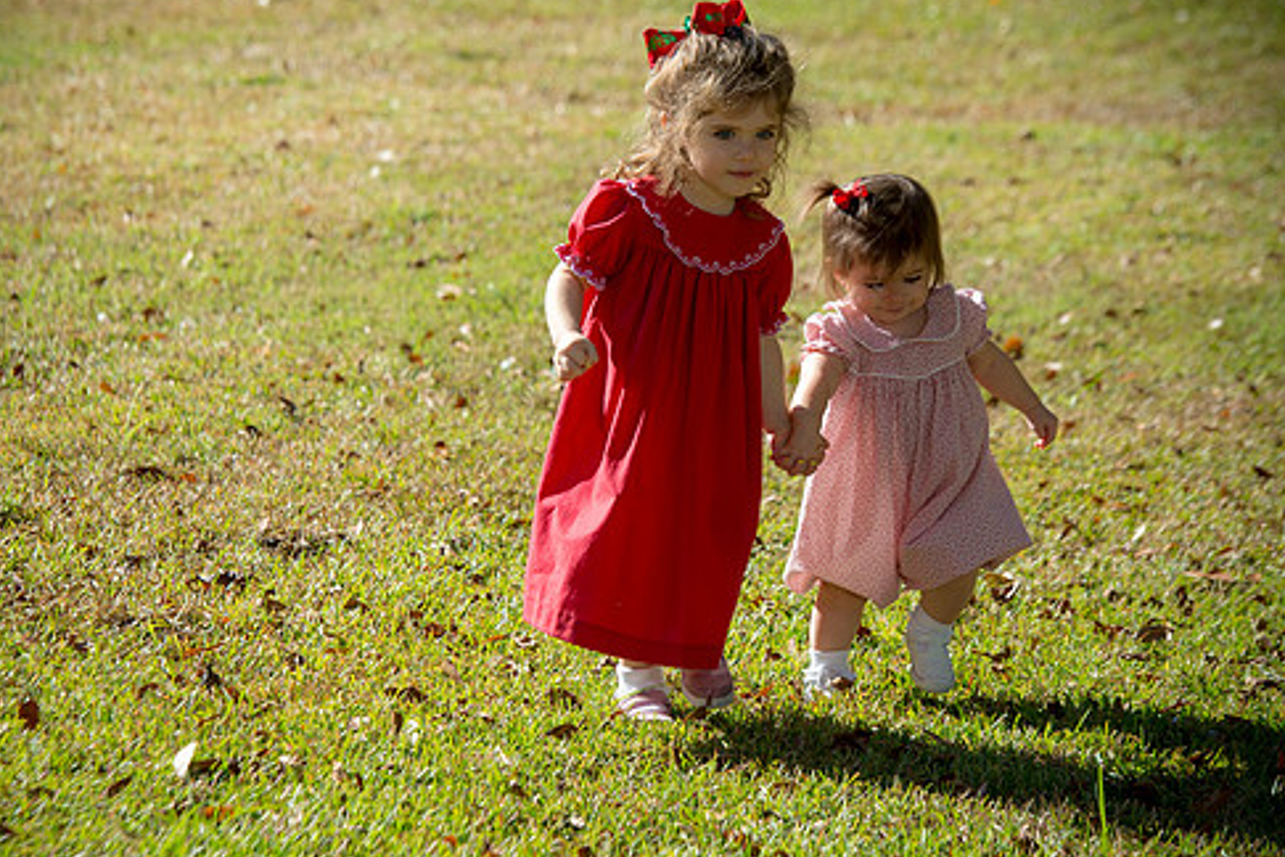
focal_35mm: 173
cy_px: 452
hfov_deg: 11.9
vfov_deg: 7.9
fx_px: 6175
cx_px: 584
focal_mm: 145
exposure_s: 1/640
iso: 320
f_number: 6.3
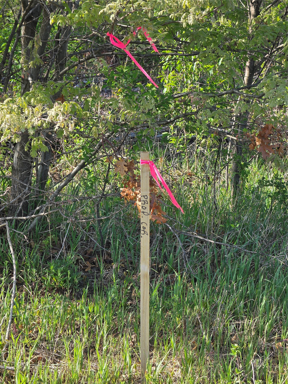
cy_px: 192
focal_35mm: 115
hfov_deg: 12.9
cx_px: 144
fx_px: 1276
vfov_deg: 17.1
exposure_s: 1/393
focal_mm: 18.6
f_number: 2.9
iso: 50
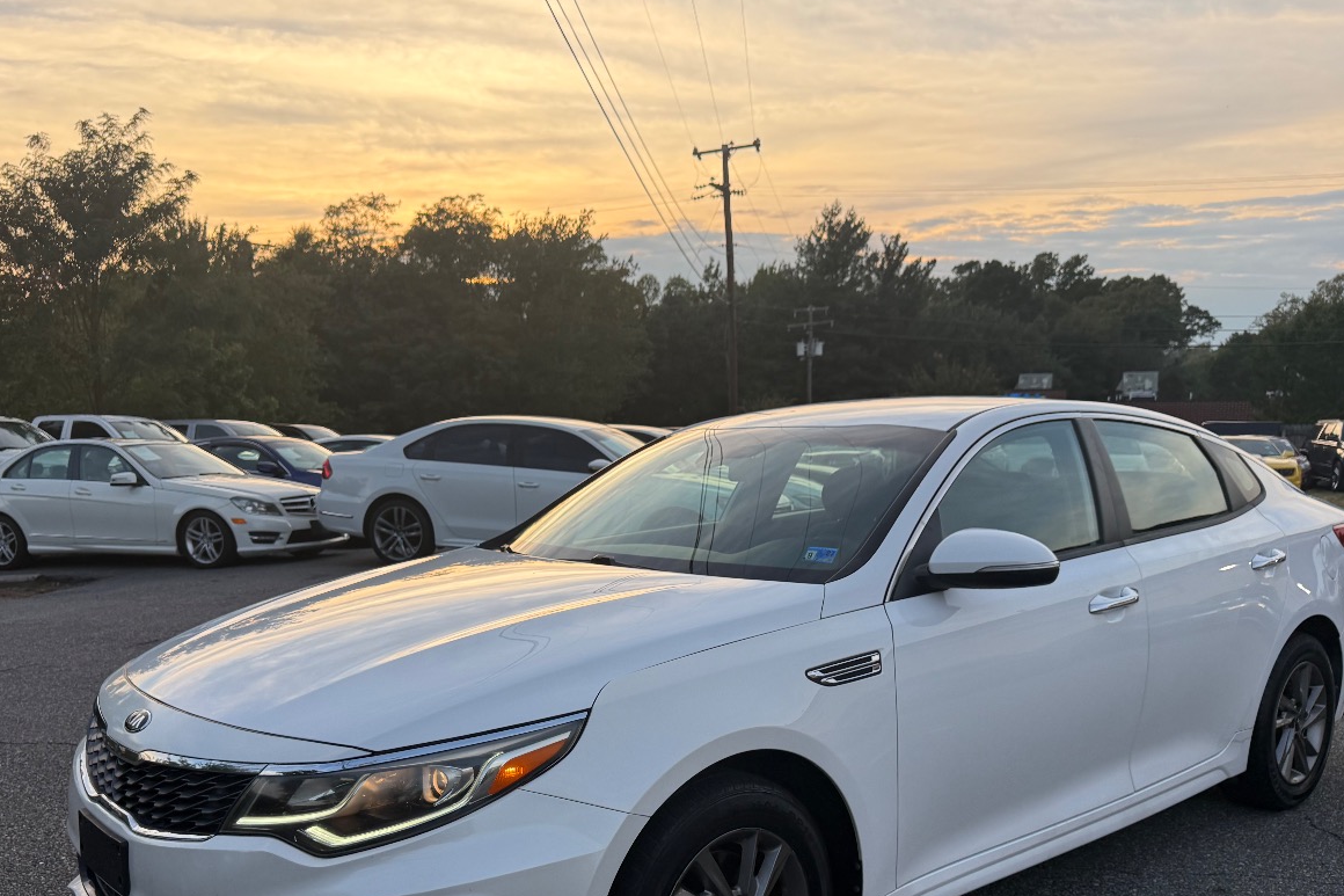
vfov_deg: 41.7
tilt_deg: -7.6
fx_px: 1157
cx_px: 644
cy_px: 607
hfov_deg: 60.3
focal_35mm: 31
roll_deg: +0.5
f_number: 1.78
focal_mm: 6.76
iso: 100
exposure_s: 1/858
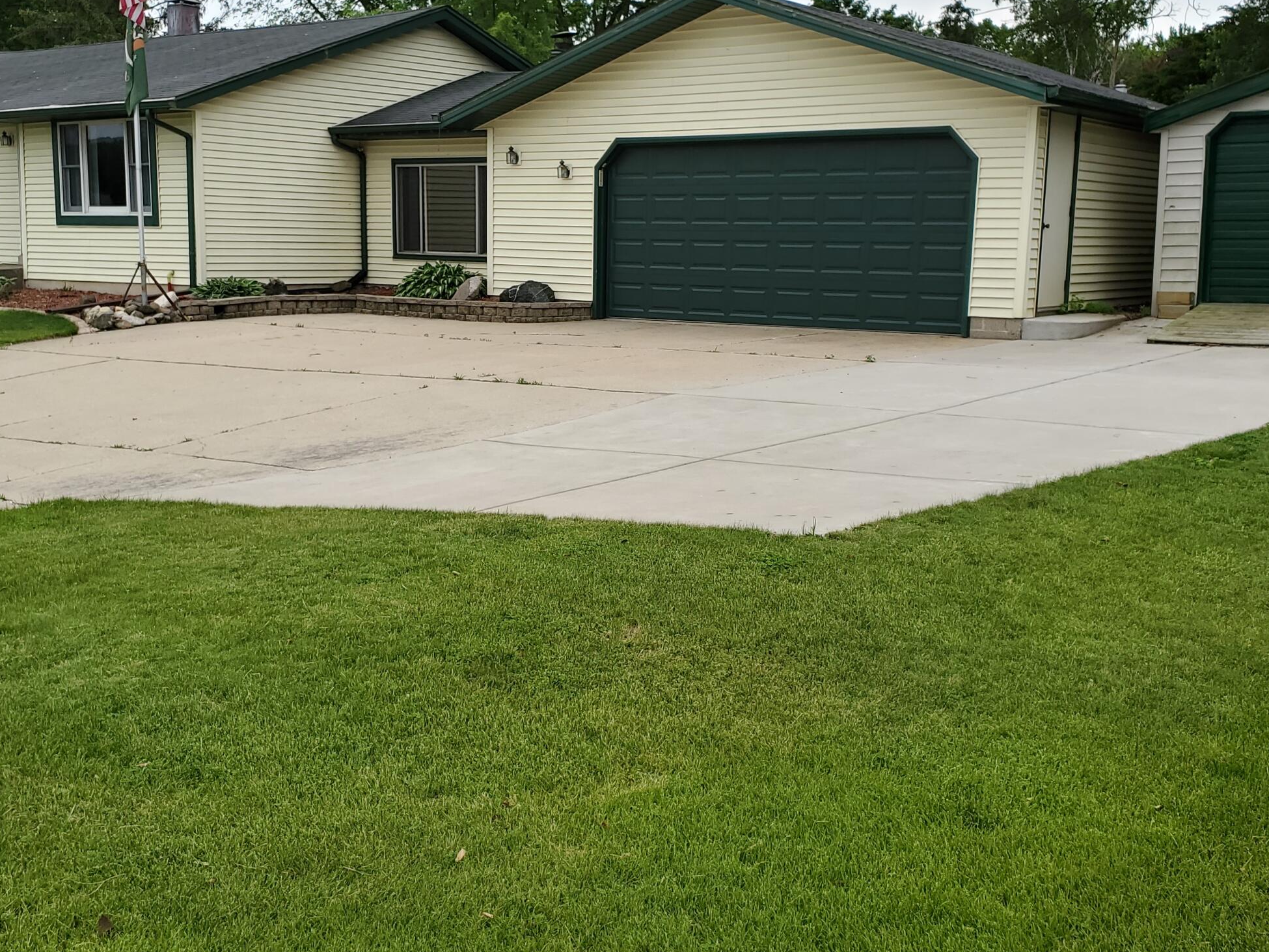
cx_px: 618
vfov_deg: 35.9
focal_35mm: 40
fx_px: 1467
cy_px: 548
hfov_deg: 46.8
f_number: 2.4
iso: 50
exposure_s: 1/202
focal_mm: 4.3
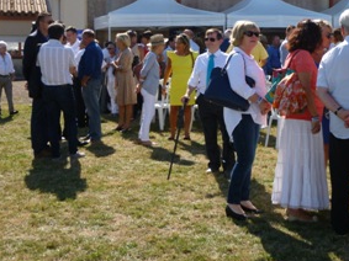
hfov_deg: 29.5
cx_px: 245
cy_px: 119
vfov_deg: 22.6
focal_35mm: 65
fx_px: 655
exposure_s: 1/500
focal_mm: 7.4
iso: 100
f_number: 3.8
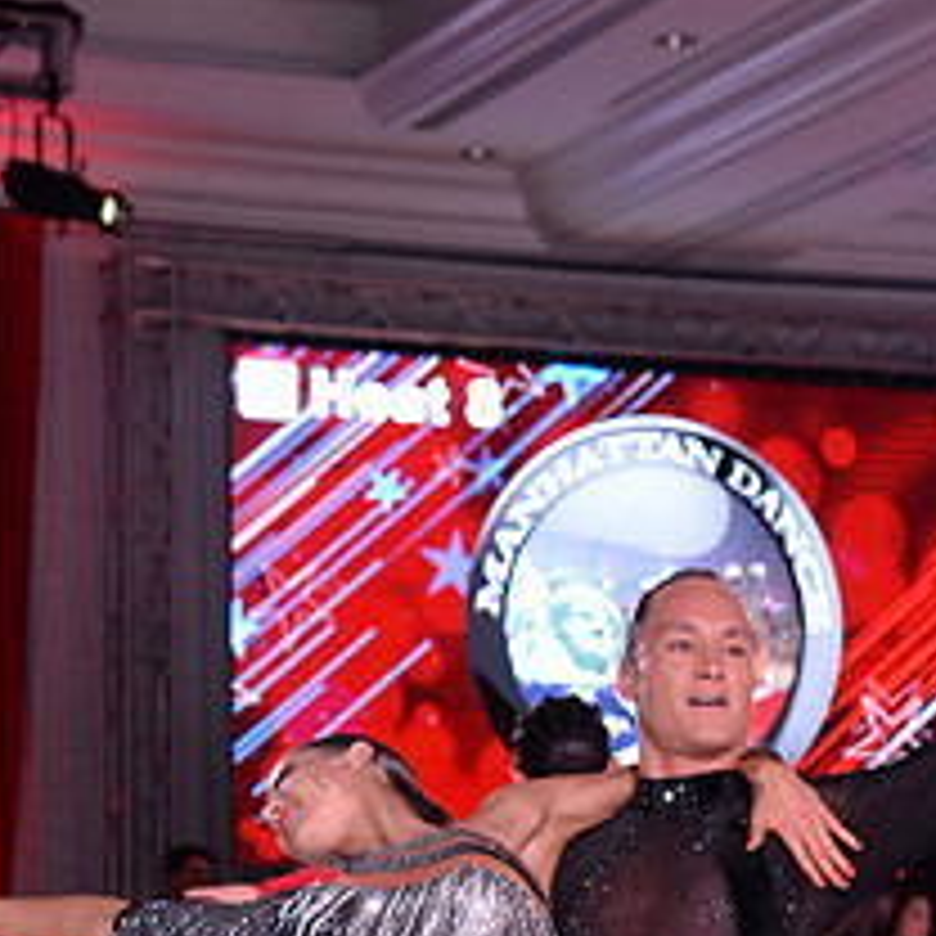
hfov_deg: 10.5
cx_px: 533
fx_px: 5078
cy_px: 1152
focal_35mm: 166
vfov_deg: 10.3
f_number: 5.6
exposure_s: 1/250
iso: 2000
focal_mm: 70
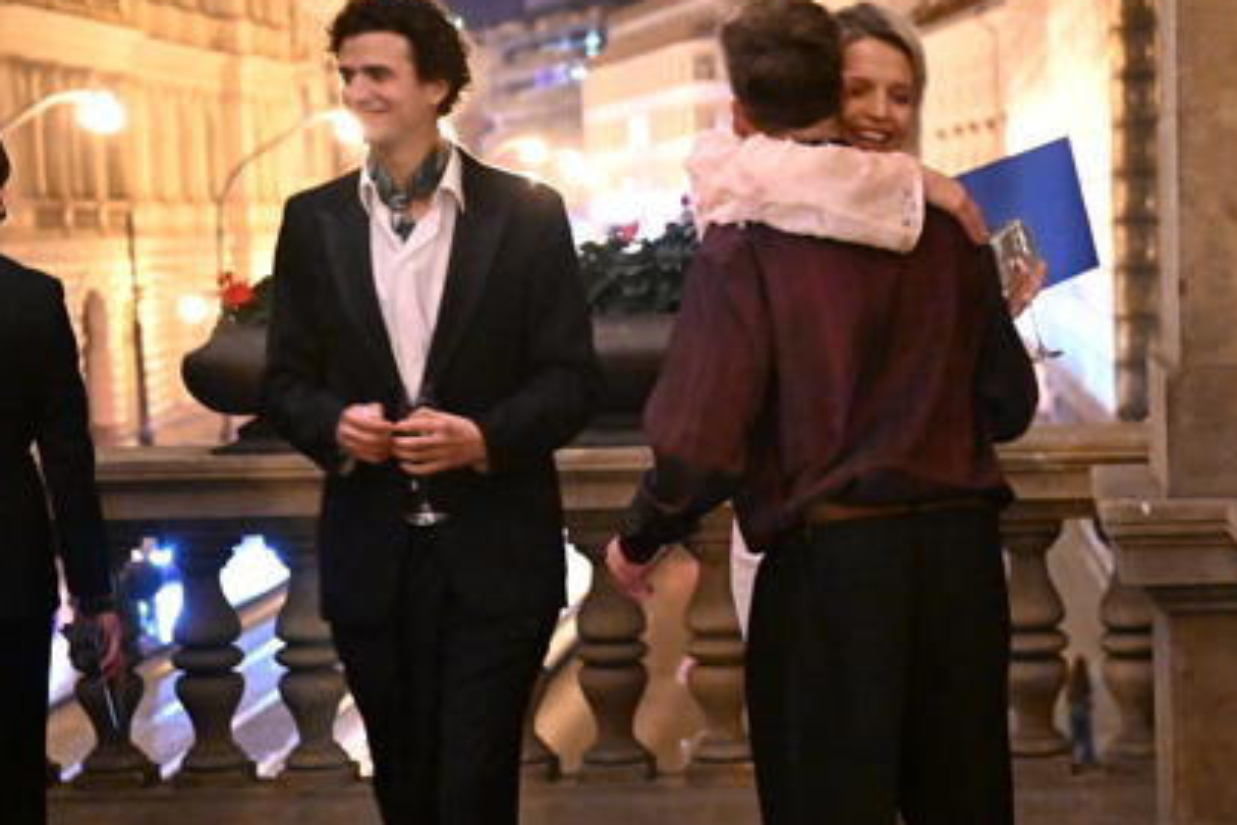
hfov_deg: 25.3
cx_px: 806
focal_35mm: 80
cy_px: 611
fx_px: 2749
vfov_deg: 17.0
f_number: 2.8
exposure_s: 1/50
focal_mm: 47
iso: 16000
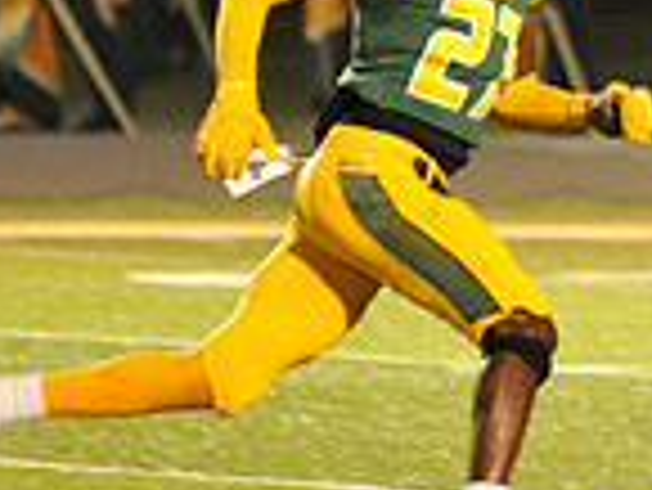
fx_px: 14515
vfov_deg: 1.9
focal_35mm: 770
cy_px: 112
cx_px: 1250
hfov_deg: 2.6
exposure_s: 1/320
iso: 6400
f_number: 4
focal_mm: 200
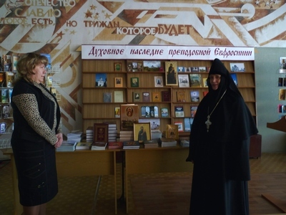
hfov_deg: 58.4
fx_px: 256
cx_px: 143
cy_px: 108
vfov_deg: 45.4
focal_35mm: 31
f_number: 2.8
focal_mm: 5.5
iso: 80
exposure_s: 1/8
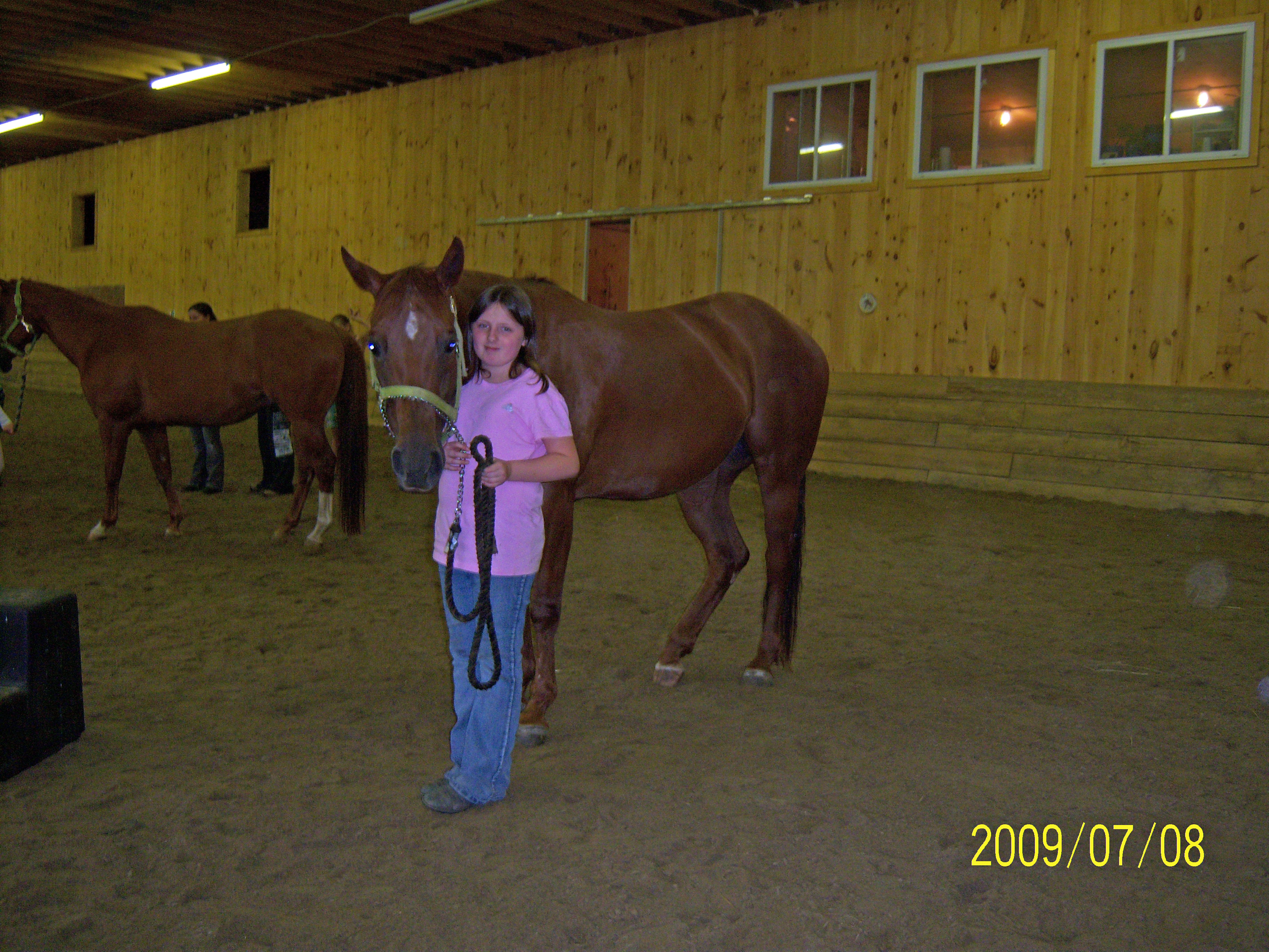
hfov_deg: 51.4
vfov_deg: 39.7
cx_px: 634
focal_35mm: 36
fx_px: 1320
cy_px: 476
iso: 160
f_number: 2.8
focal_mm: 7.5
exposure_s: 1/60
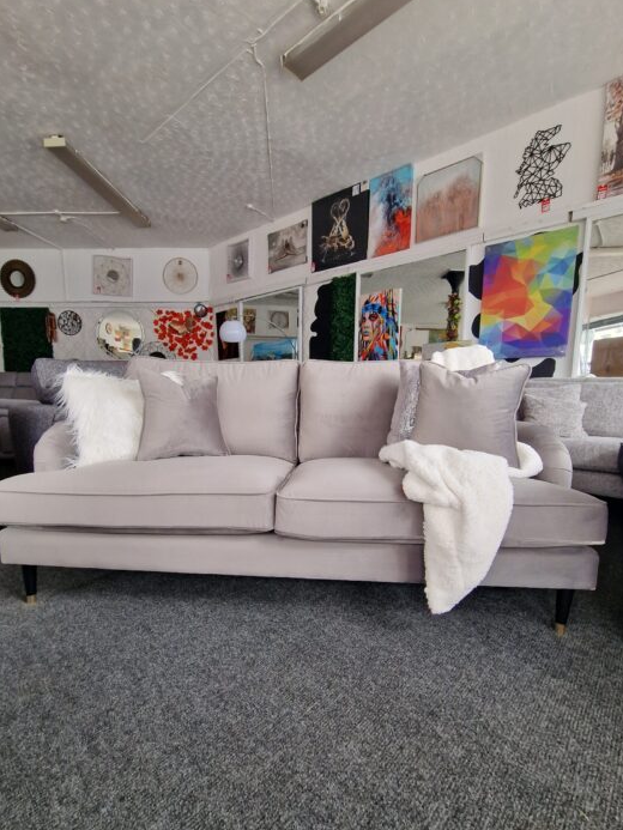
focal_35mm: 15
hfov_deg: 81.7
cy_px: 447
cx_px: 300
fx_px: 360
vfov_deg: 98.0
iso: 100
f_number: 2.2
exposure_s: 1/50
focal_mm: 2.2
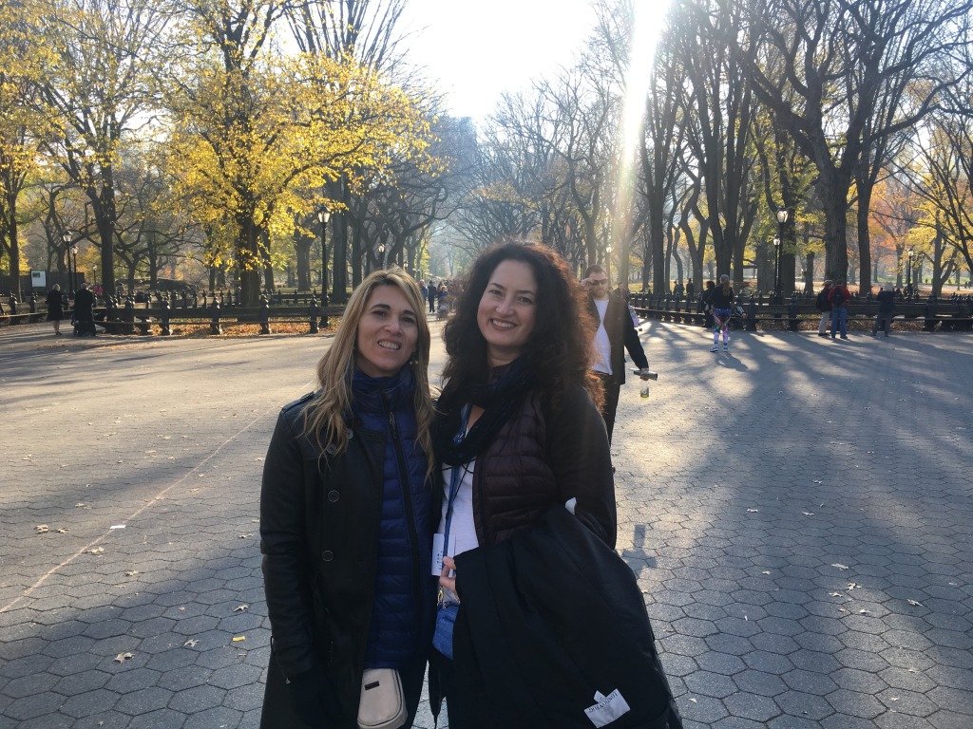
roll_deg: +0.6
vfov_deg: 48.2
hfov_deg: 61.7
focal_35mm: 29
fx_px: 815
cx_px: 486
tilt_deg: -5.3
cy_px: 364
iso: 25
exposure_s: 1/287
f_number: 2.2
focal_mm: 4.15
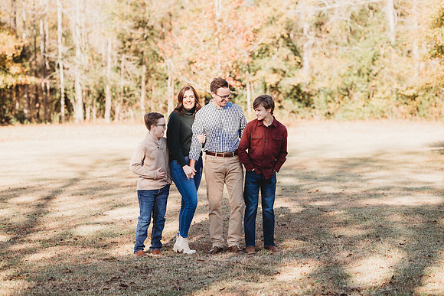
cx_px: 222
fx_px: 1049
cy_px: 148
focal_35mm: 85
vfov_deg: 16.1
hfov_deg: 23.9
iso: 200
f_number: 2.5
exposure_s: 1/1000
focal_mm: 85
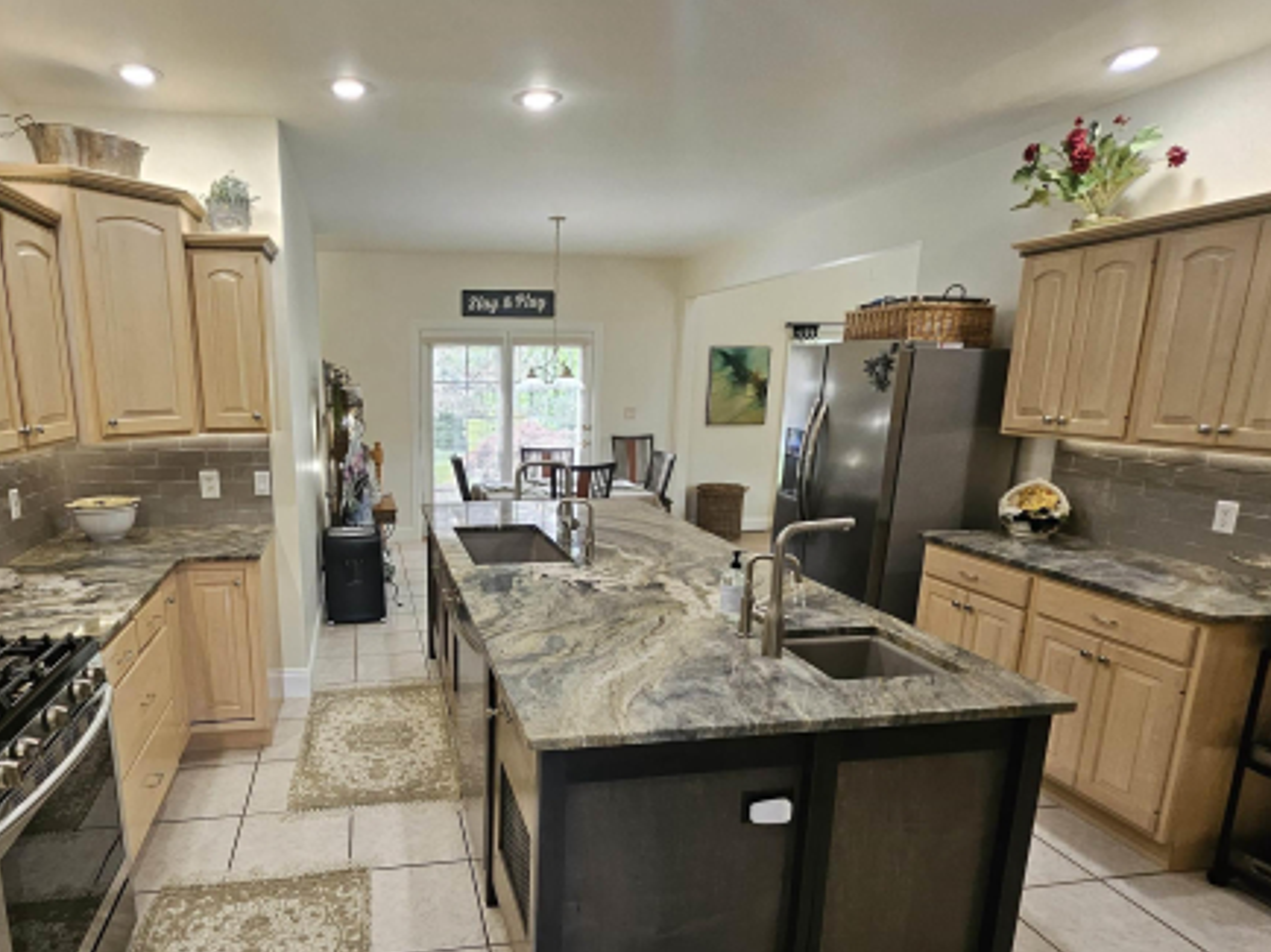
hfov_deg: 80.4
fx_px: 734
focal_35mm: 20
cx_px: 482
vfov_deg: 65.6
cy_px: 545
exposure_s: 1/60
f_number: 2.2
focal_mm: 1.74
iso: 125
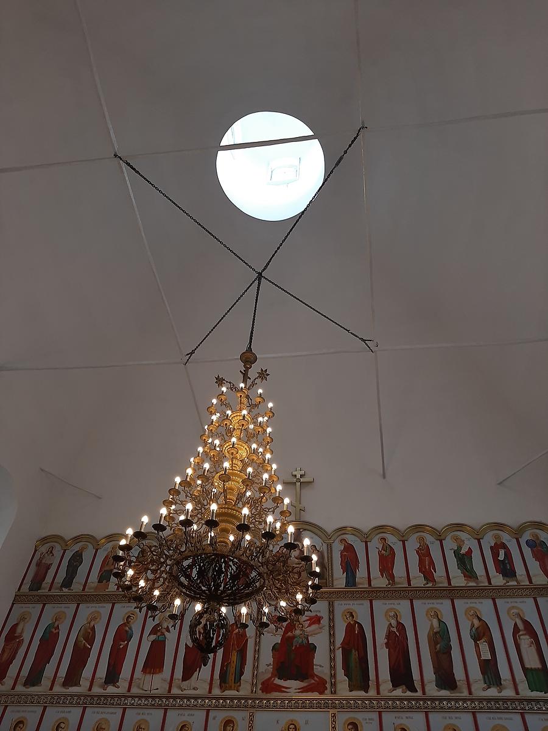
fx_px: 570
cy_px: 366
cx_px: 274
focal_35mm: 27
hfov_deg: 51.4
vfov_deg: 65.3
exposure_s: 1/100
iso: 50
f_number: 1.7
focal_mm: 3.93
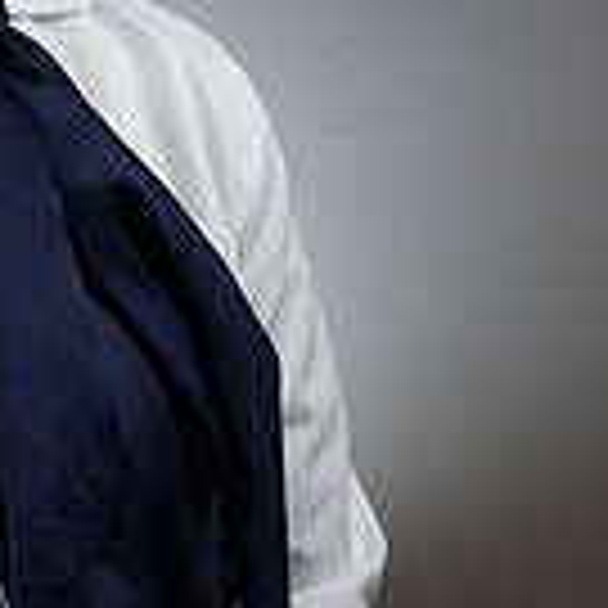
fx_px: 3636
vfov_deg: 9.4
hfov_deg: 9.4
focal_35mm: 183
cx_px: -176
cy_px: -101
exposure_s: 1/250
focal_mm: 50
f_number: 4
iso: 400
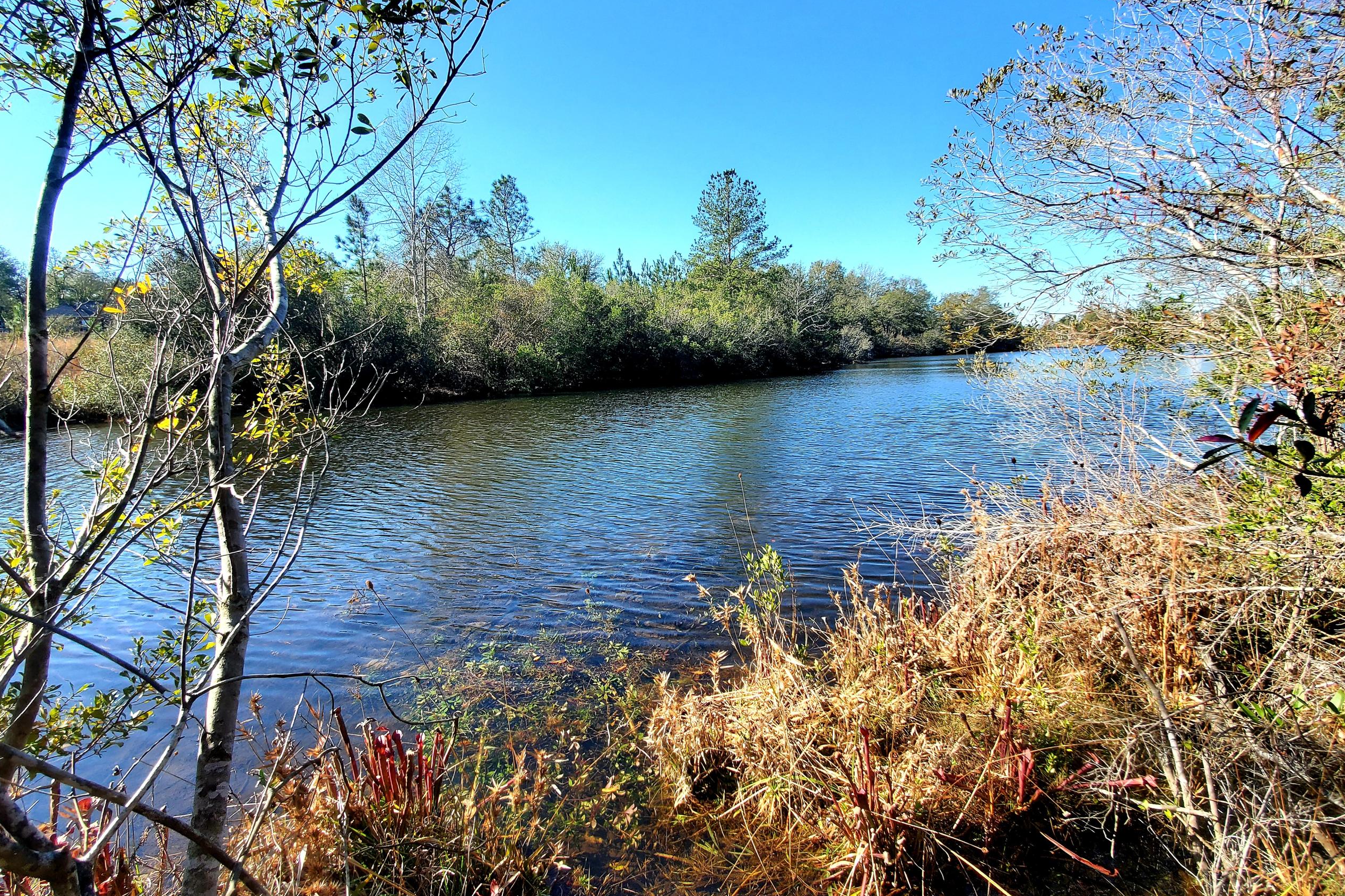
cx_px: 673
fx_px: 598
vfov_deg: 73.7
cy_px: 424
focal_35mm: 16
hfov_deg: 96.7
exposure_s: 1/526
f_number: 2.2
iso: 50
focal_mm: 1.8
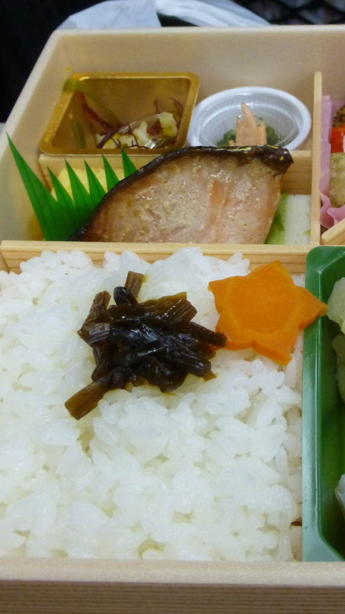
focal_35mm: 40
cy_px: 276
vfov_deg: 50.4
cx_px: 297
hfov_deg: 28.7
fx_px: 651
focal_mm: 4.3
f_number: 3.3
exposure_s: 1/40
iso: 400
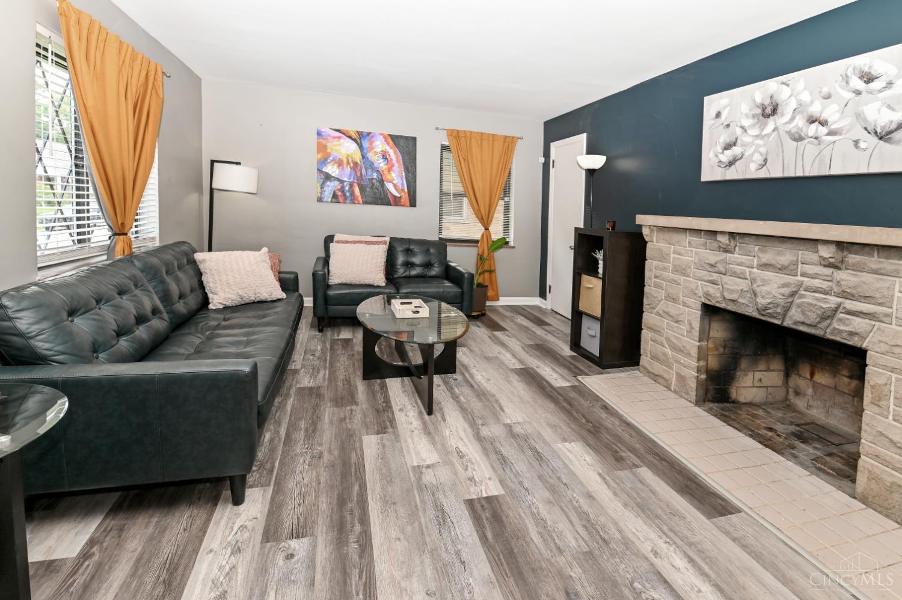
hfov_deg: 100.4
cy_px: 300
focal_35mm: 15
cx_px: 451
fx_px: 376
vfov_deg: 77.2
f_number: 8
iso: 320
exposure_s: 1/80
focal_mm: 15
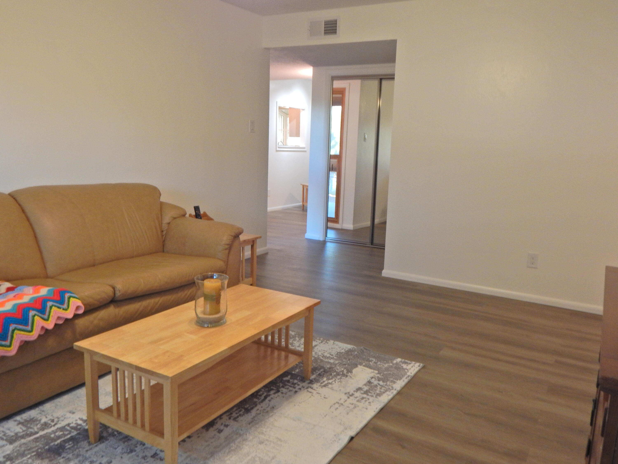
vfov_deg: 49.7
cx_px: 309
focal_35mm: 28
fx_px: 500
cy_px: 232
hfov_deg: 63.4
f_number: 3.2
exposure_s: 1/30
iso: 220
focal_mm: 5.1
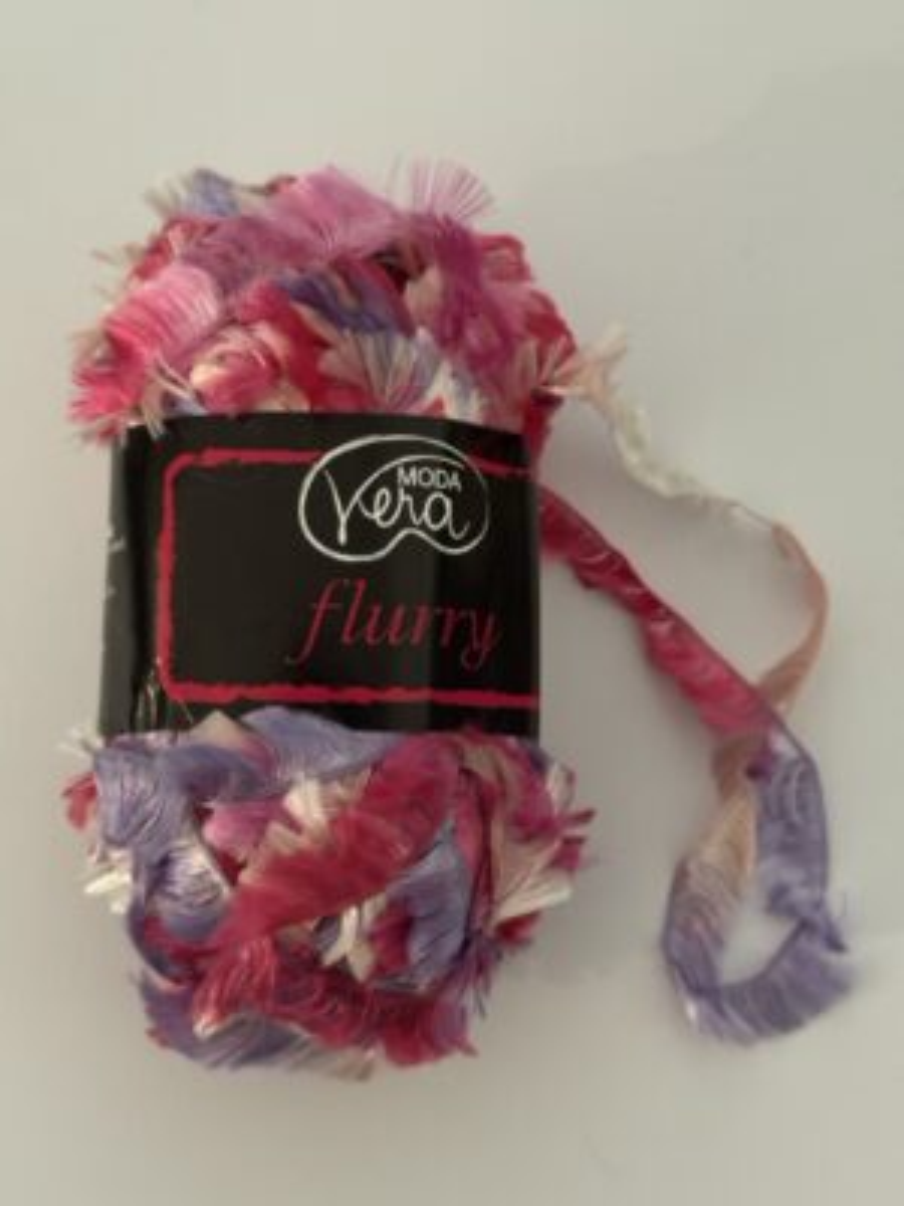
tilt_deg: -81.3
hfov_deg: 30.3
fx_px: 1671
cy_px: 603
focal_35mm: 48
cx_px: 452
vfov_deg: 39.7
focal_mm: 6.76
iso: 800
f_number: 1.78
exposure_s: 1/29
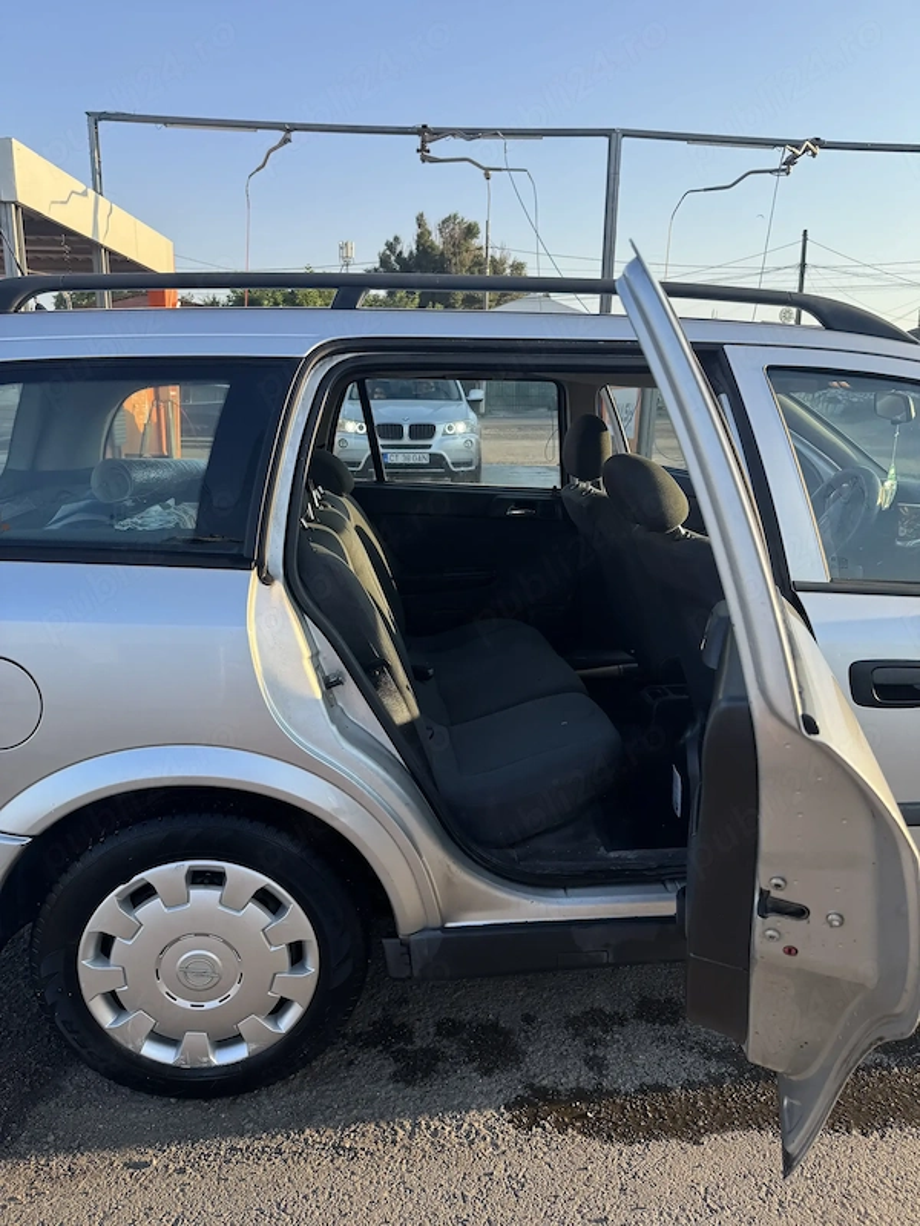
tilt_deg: -13.9
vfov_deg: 71.6
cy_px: 613
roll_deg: -1.5
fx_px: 850
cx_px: 460
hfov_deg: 56.8
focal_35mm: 24
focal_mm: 6.76
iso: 80
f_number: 1.78
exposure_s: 1/1112
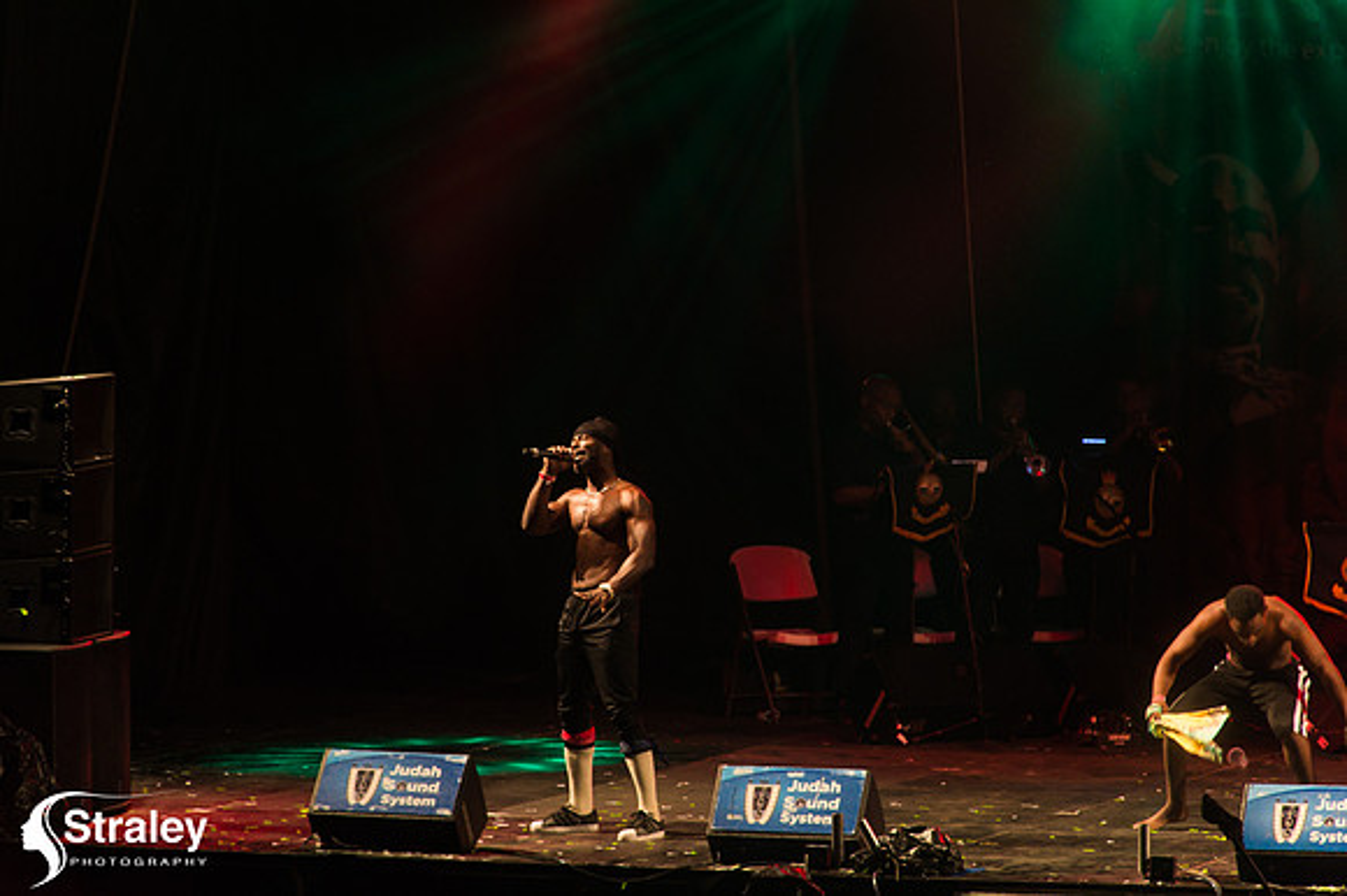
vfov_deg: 4.2
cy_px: 448
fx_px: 12340
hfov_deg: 6.2
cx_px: 674
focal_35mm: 330
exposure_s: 1/200
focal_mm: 330
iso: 3200
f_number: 5.6
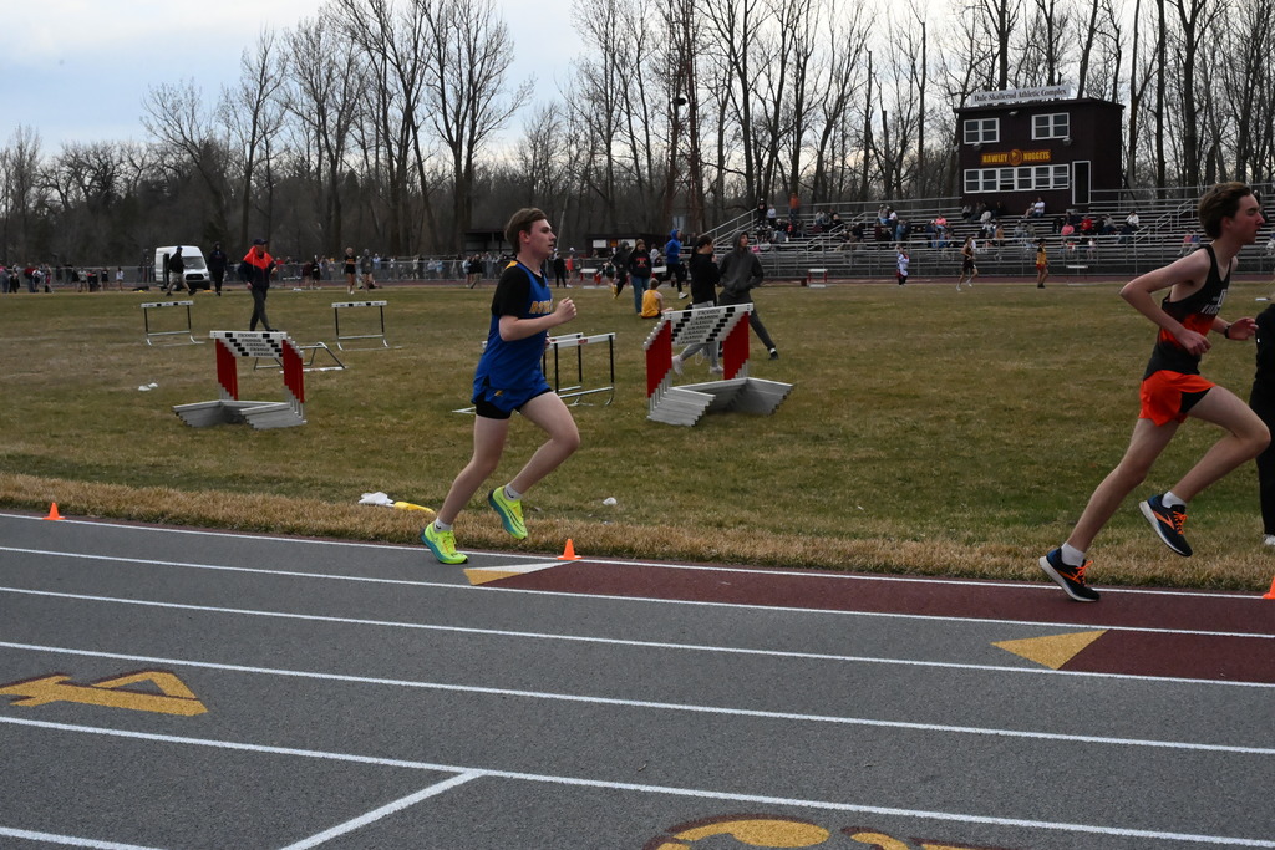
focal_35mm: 56
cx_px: 638
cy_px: 425
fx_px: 1983
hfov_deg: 35.6
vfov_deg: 24.2
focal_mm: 56
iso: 12800
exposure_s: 1/3200
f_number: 14
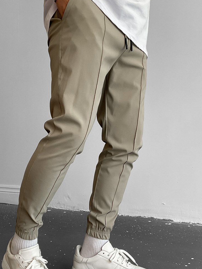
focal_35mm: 48
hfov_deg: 30.2
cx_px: 90
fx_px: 374
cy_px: 139
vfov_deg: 39.7
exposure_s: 1/120
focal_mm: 3
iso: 50
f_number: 1.8
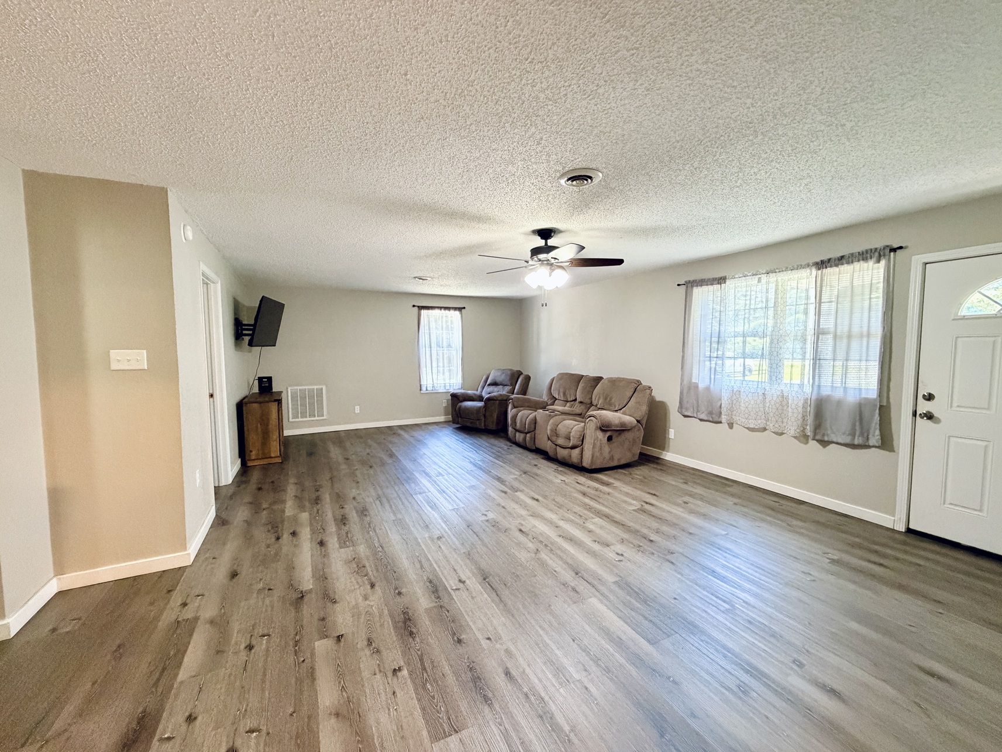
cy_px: 376
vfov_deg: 85.7
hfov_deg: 102.1
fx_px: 405
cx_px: 501
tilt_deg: -3.8
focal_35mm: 14
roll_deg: +0.6
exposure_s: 1/60
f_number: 2.2
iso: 640
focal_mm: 2.22
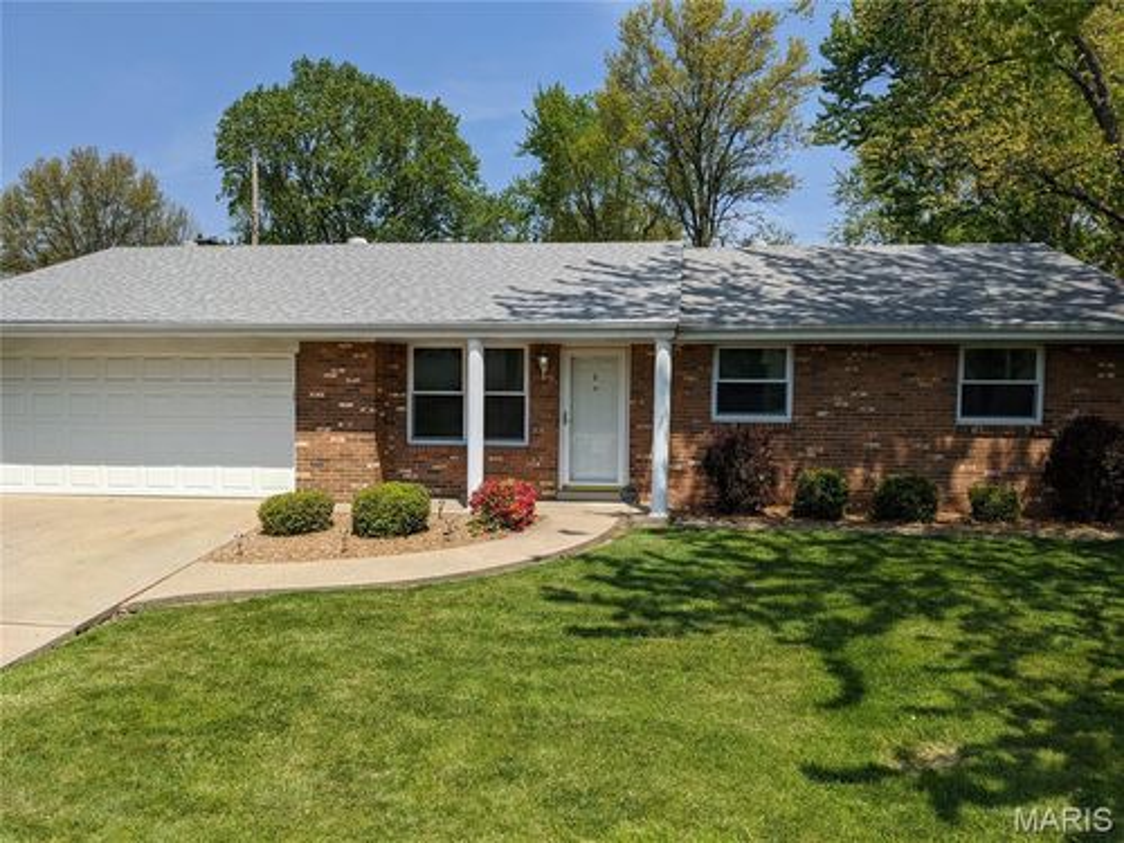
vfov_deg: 51.4
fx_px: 877
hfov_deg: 65.3
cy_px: 422
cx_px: 562
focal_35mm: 27
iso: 63
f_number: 1.73
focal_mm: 4.38
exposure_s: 1/4695
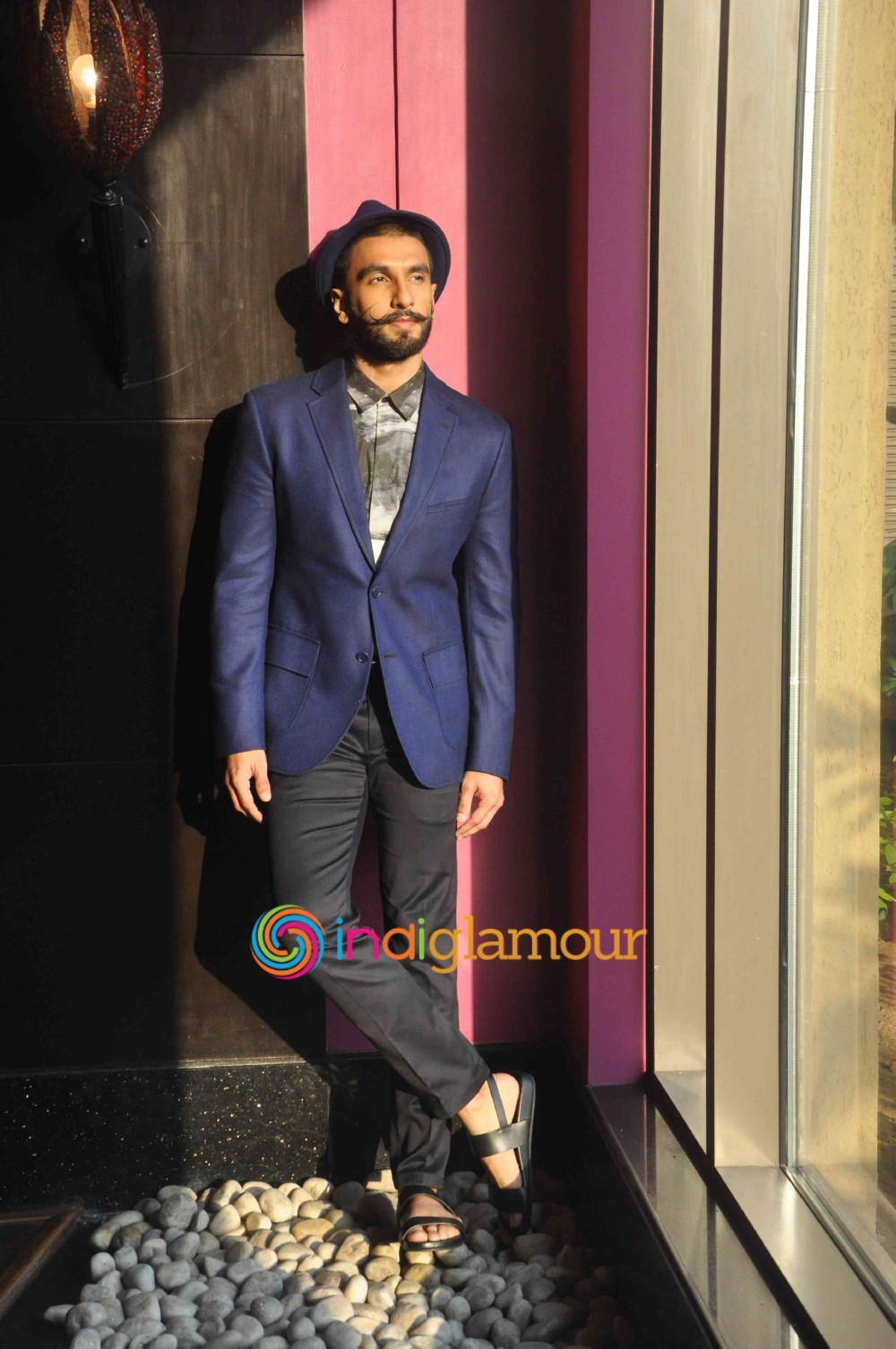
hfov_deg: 21.5
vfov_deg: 31.9
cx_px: 448
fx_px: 2358
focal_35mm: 63
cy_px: 674
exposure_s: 1/125
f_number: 10
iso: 1000
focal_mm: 42
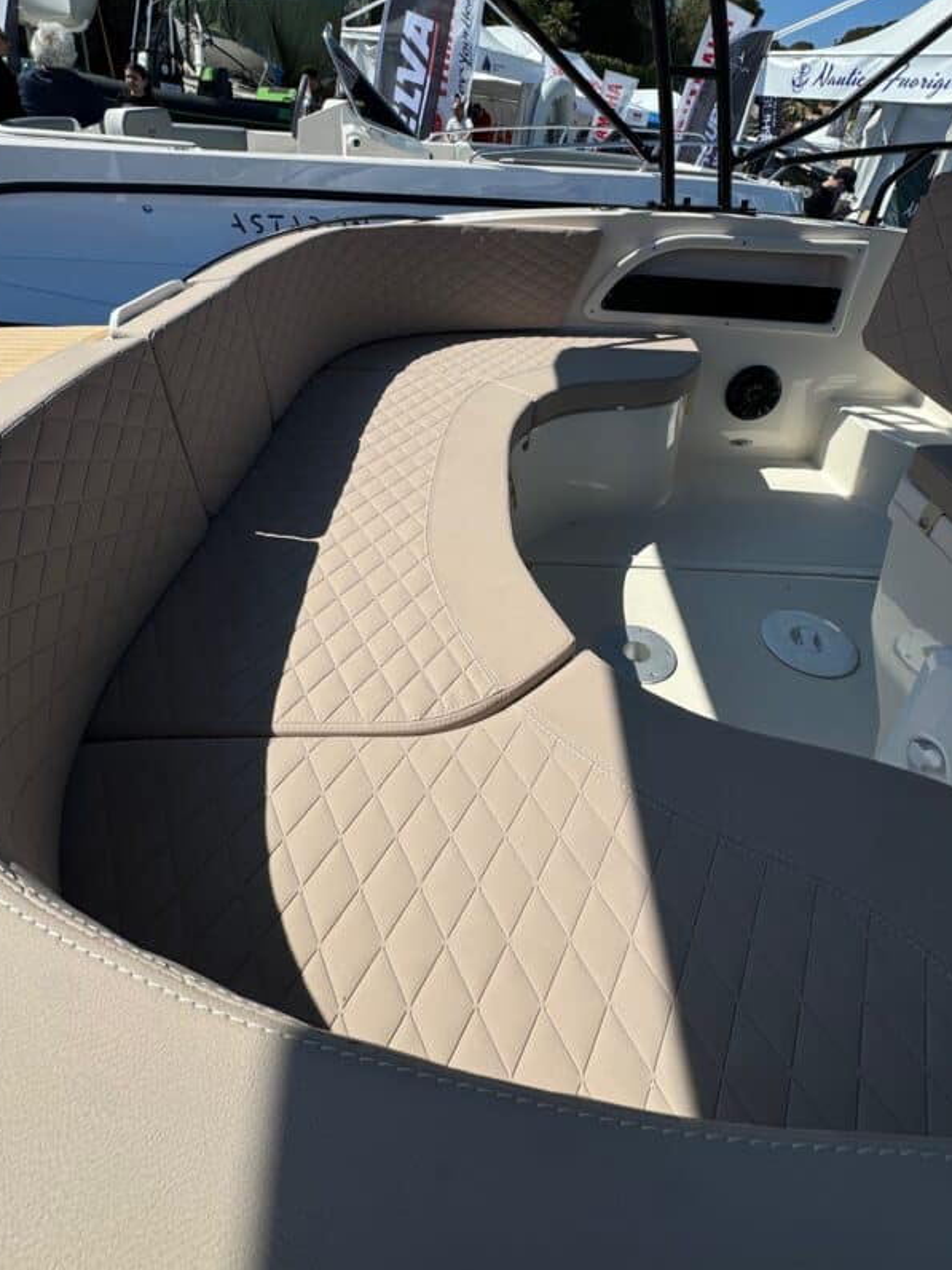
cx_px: 512
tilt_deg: -28.8
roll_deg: -7.5
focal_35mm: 18
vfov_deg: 85.8
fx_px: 660
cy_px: 466
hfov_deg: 71.5
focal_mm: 2.22
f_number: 2.2
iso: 50
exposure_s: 1/2985
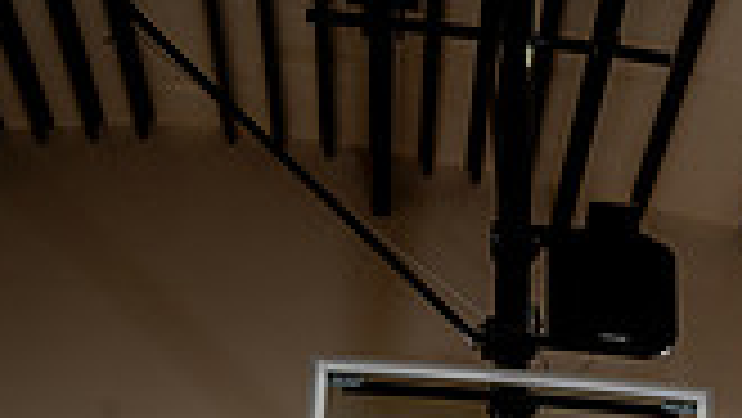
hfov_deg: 35.6
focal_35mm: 57
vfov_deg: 14.7
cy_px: 966
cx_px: 580
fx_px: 1122
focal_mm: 20
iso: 250
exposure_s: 1/250
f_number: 8
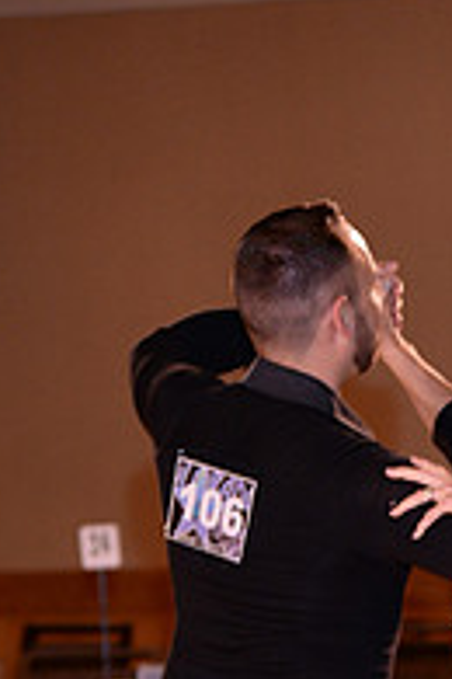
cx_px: 530
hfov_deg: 3.9
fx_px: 6704
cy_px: 916
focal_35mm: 356
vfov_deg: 5.7
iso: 2000
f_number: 4
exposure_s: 1/250
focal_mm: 120
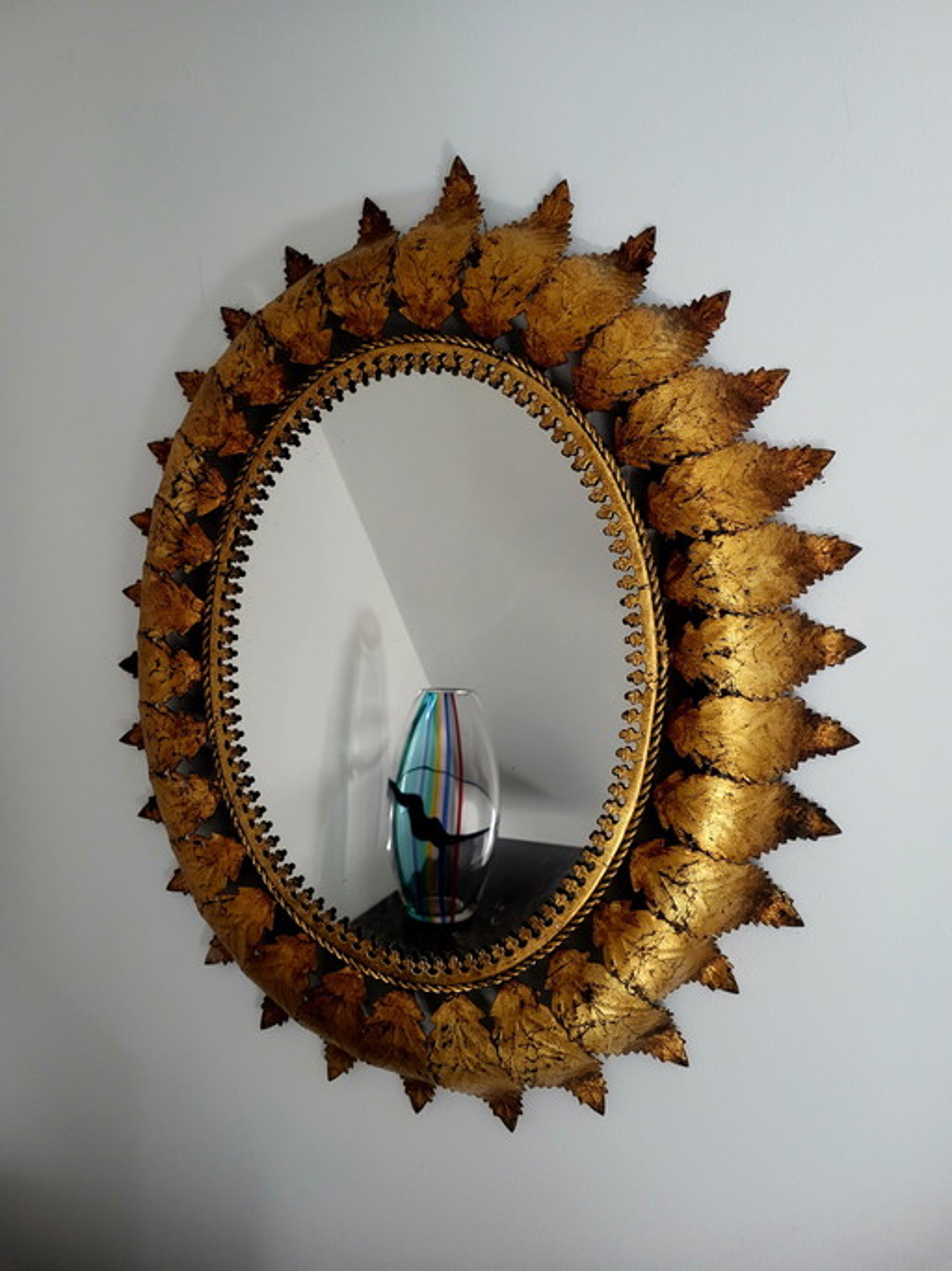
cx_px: 476
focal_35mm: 26
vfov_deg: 67.3
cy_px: 636
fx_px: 954
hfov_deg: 53.0
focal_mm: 5.4
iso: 250
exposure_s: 1/100
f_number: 1.8
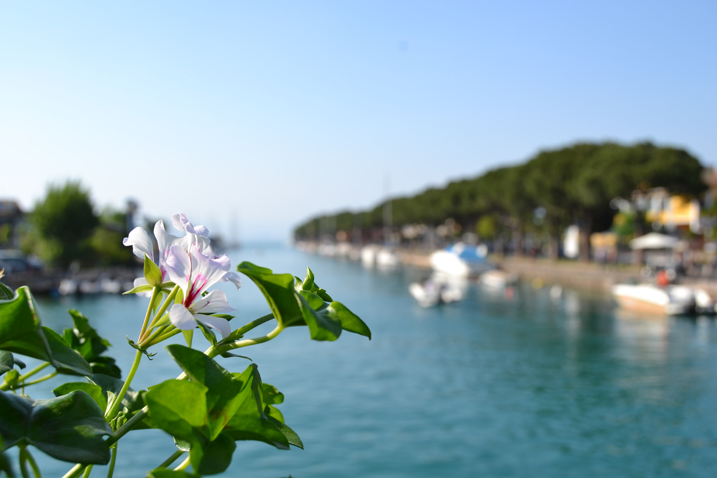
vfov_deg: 34.2
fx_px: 777
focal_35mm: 39
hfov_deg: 49.6
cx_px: 358
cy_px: 239
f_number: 8
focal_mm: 26
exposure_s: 1/250
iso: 100
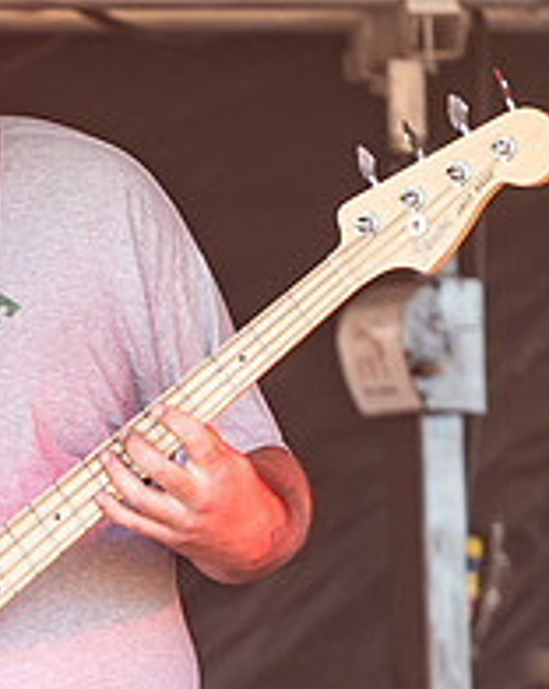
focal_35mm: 914
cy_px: 618
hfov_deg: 1.7
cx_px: -18
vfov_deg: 2.1
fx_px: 18622
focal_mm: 200
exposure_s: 1/640
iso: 500
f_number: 2.8
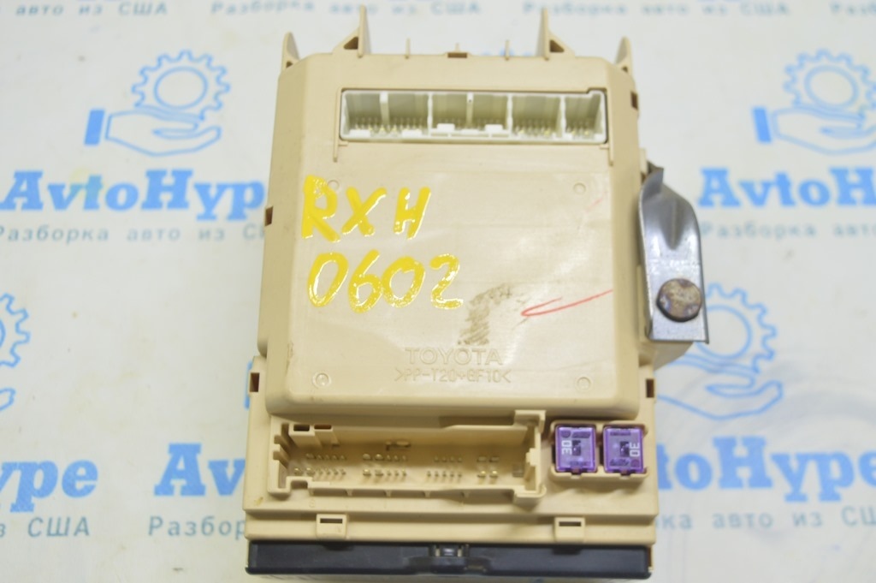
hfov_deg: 43.6
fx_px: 1094
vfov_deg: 29.8
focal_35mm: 45
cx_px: 438
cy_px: 292
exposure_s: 1/20
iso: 400
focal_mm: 30
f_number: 5.6
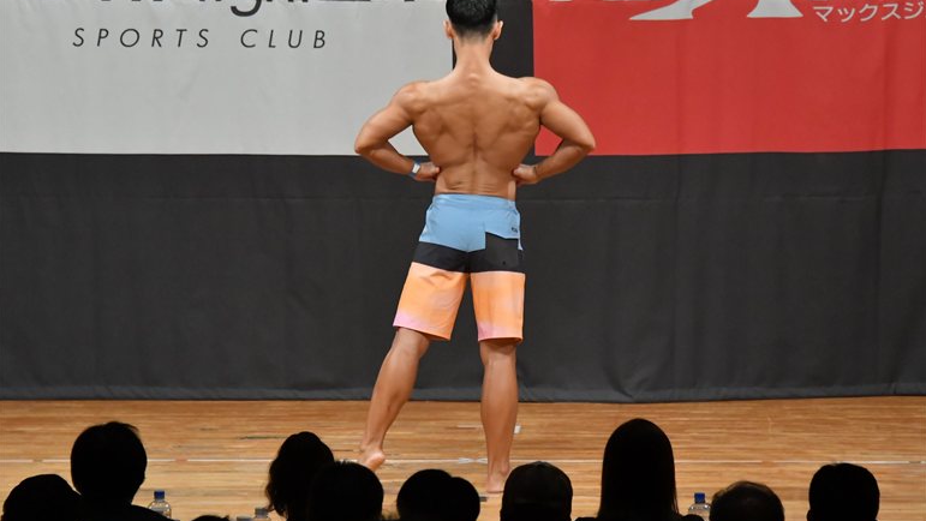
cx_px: 463
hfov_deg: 7.6
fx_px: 6974
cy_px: 233
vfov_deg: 4.3
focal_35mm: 284
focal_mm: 180
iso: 6400
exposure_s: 1/400
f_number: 5.6
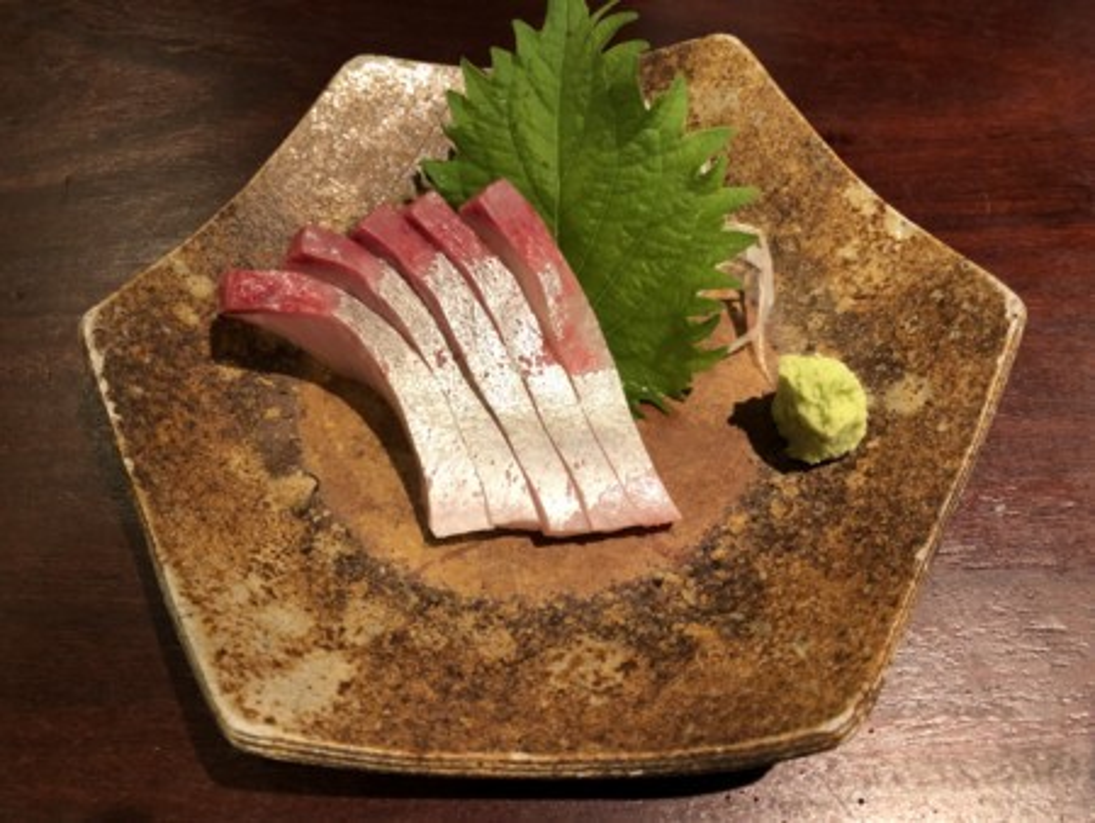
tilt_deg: -57.9
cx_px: 548
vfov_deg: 49.8
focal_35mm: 28
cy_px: 412
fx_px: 886
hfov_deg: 63.4
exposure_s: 1/15
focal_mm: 4
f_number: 1.8
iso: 100
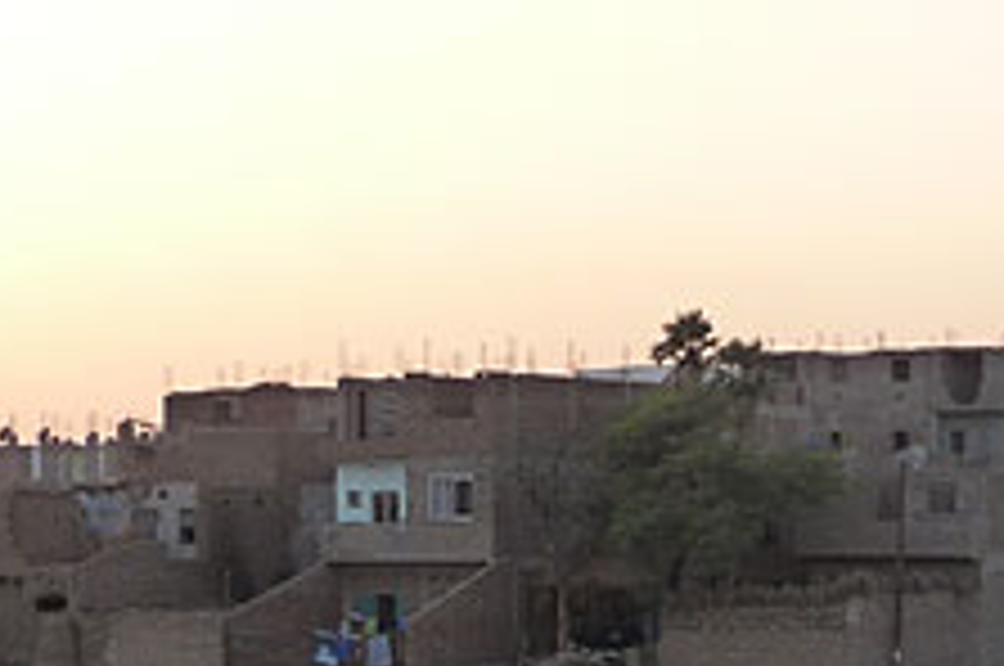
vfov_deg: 9.6
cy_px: 616
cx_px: 774
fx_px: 3927
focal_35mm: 141
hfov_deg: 14.5
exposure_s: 1/100
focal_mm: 11.3
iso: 160
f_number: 4.5
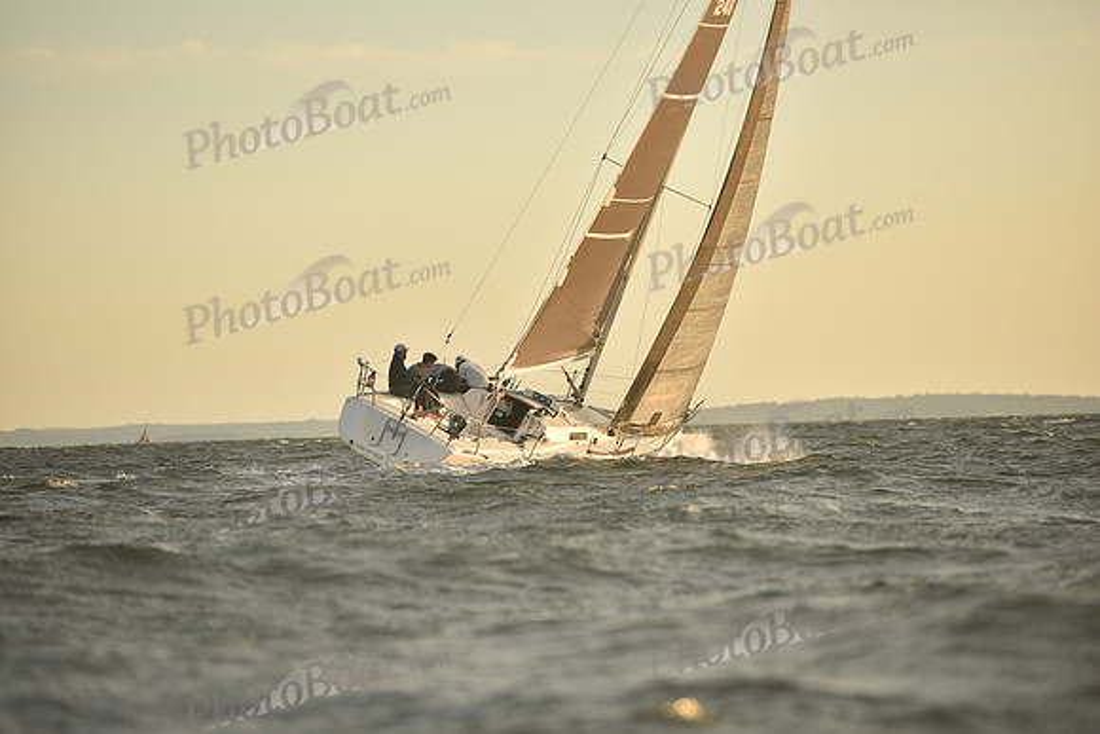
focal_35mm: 200
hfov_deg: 10.3
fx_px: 6112
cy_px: 367
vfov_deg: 6.9
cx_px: 550
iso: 250
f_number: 4.5
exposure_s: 1/1000
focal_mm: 200
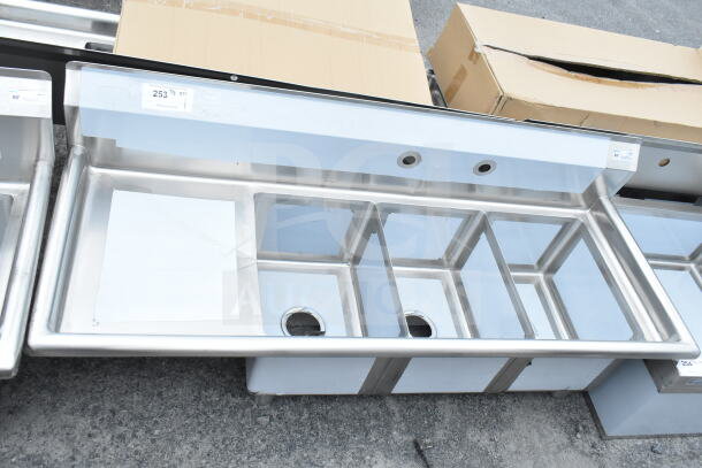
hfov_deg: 59.5
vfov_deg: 41.7
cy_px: 234
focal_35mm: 32
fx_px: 614
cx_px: 351
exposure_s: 1/250
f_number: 8
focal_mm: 21
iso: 1600
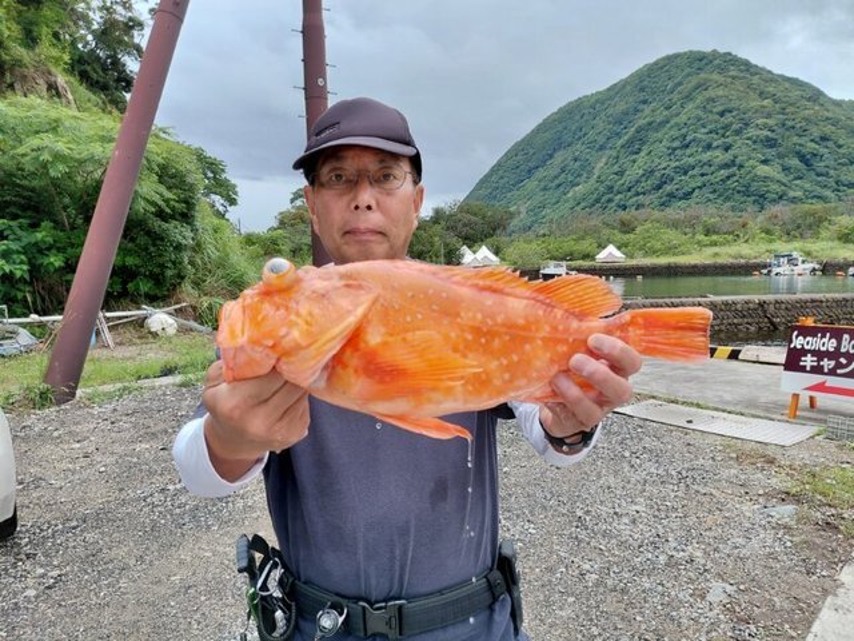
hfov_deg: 69.4
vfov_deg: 54.9
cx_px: 427
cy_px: 320
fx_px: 617
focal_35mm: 25
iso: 50
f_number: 1.8
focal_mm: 4.69
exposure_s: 1/576
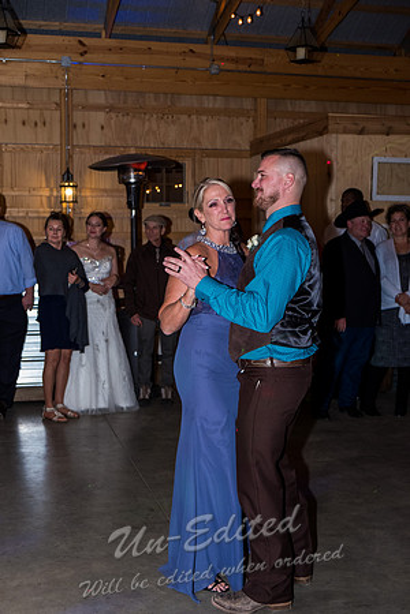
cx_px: 205
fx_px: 803
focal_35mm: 47
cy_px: 307
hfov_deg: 28.6
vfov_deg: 41.9
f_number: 3.6
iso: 1600
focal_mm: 31.5
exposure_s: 1/200
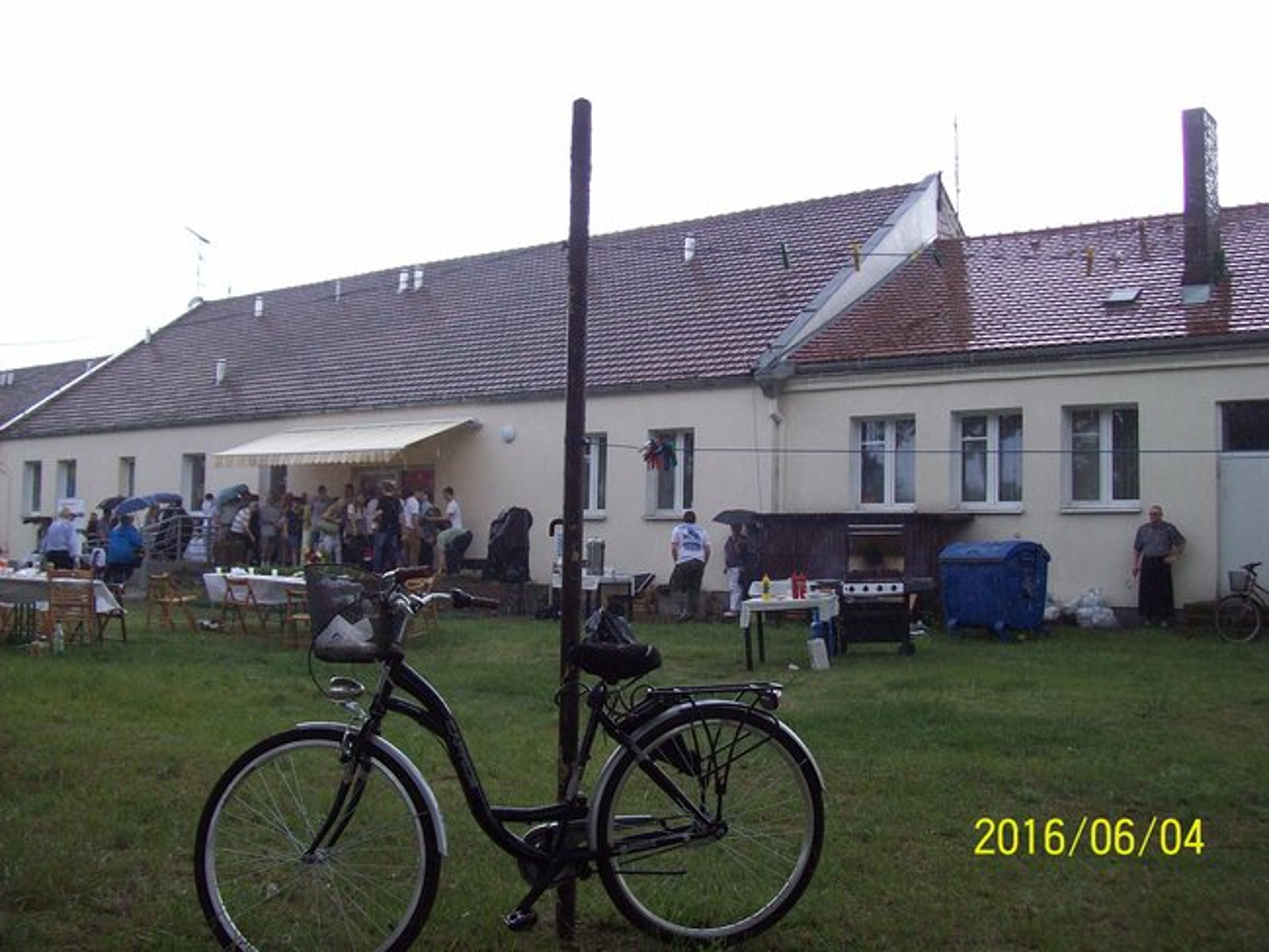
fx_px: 1320
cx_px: 634
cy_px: 476
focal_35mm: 36
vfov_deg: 39.7
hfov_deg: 51.3
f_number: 2.7
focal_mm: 6
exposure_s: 1/187
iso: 80
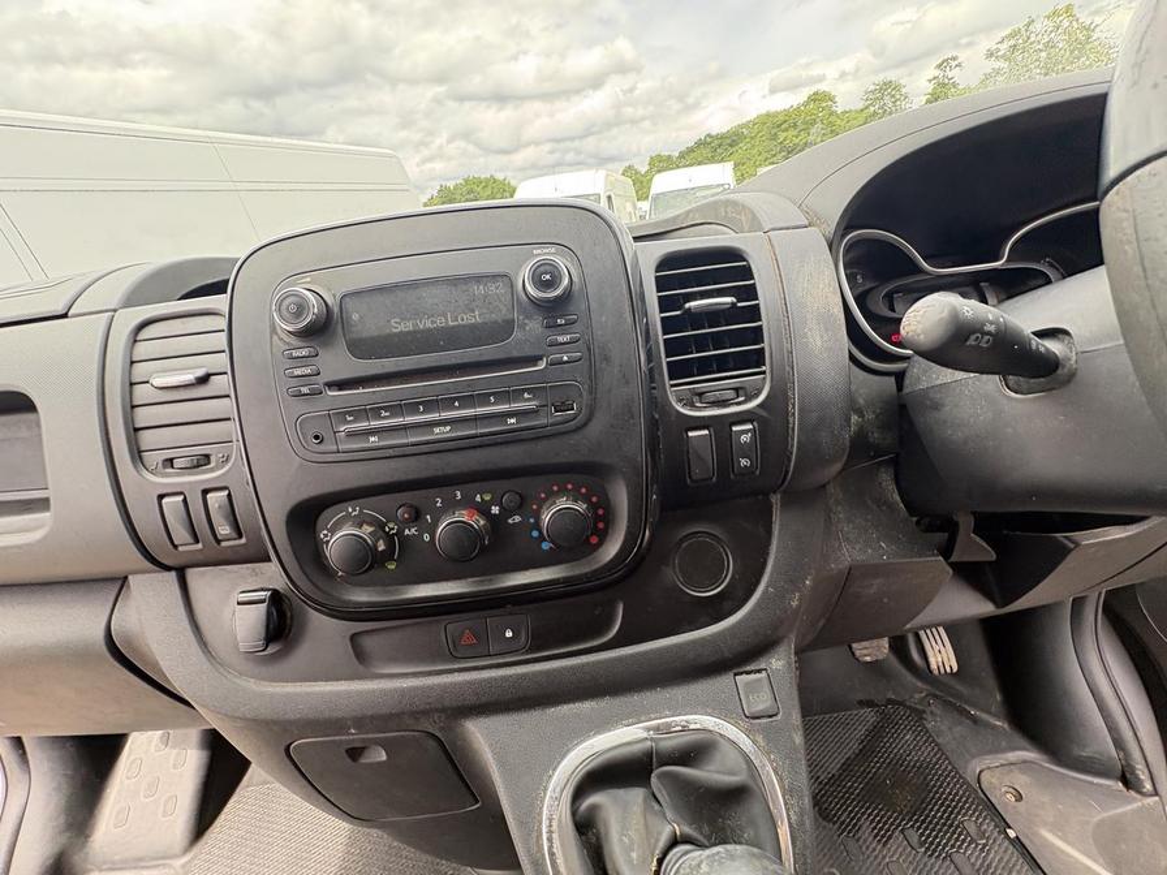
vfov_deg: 85.7
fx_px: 472
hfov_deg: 102.1
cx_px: 584
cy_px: 438
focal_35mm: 14
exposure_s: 1/139
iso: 125
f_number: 2.2
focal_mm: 2.22
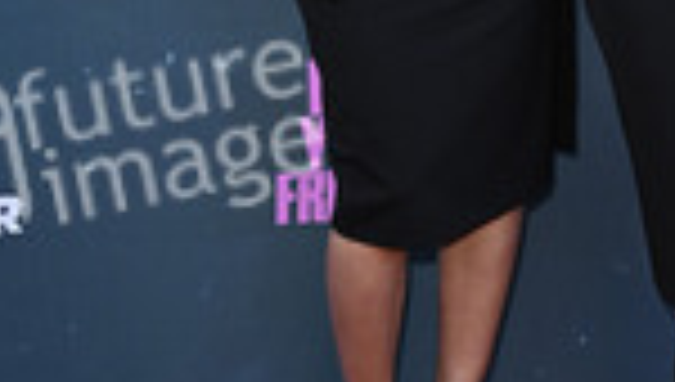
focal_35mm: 103
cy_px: -76
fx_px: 1847
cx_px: 580
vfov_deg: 11.6
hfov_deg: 20.4
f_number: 6.3
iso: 1600
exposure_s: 1/320
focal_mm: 37
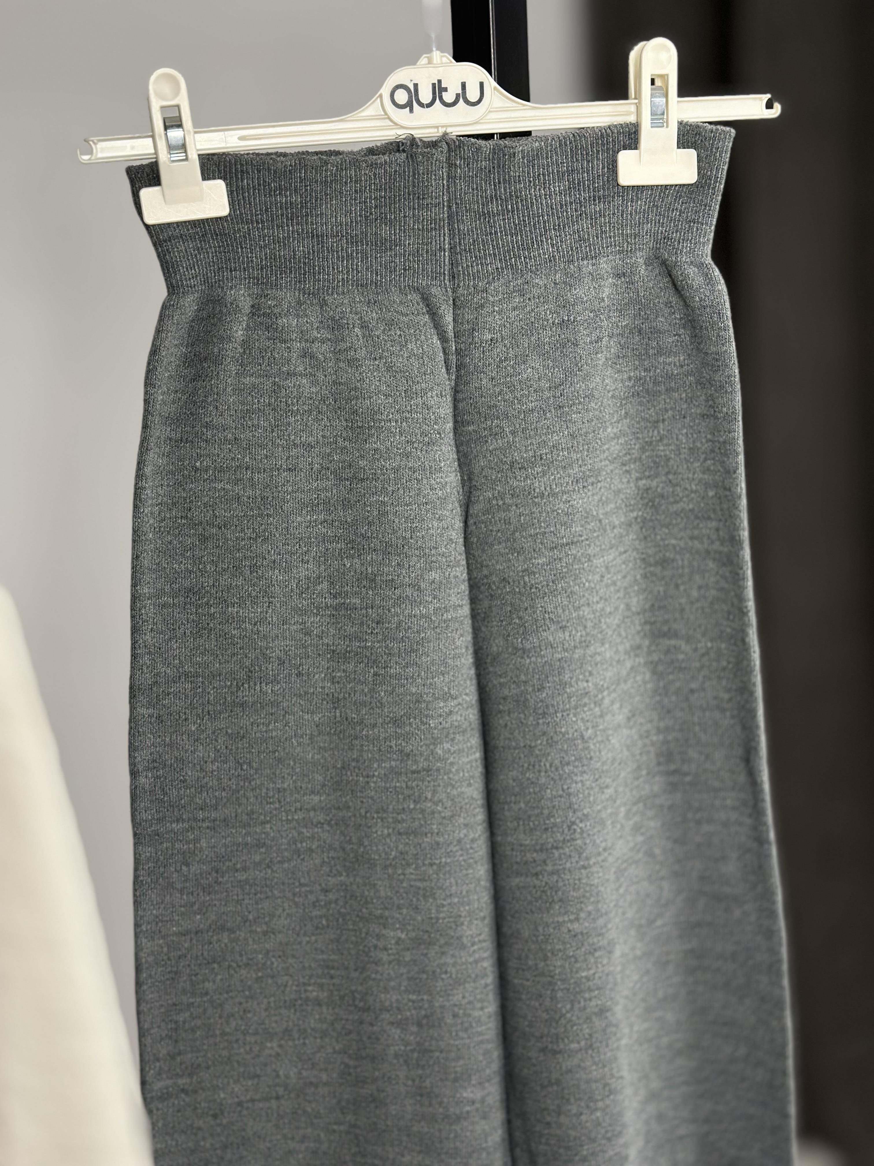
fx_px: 1616
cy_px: 583
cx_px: 437
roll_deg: +2.6
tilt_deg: -10.8
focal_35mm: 48
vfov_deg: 39.7
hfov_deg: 30.3
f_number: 1.78
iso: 64
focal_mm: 6.86
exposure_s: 1/50
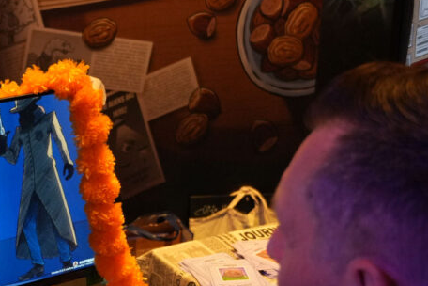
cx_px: 18
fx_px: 951
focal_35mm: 80
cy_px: 261
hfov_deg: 24.4
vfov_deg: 16.8
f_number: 4.5
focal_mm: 27
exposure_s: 1/160
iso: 2500
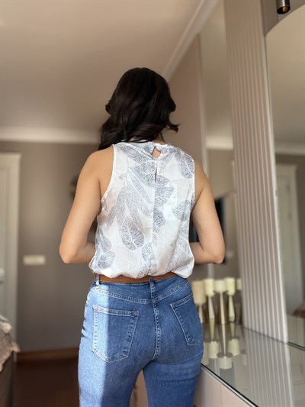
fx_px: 352
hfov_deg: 46.8
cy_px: 204
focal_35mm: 30
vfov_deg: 60.0
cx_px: 152
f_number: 1.9
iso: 32
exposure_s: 1/180
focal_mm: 2.71
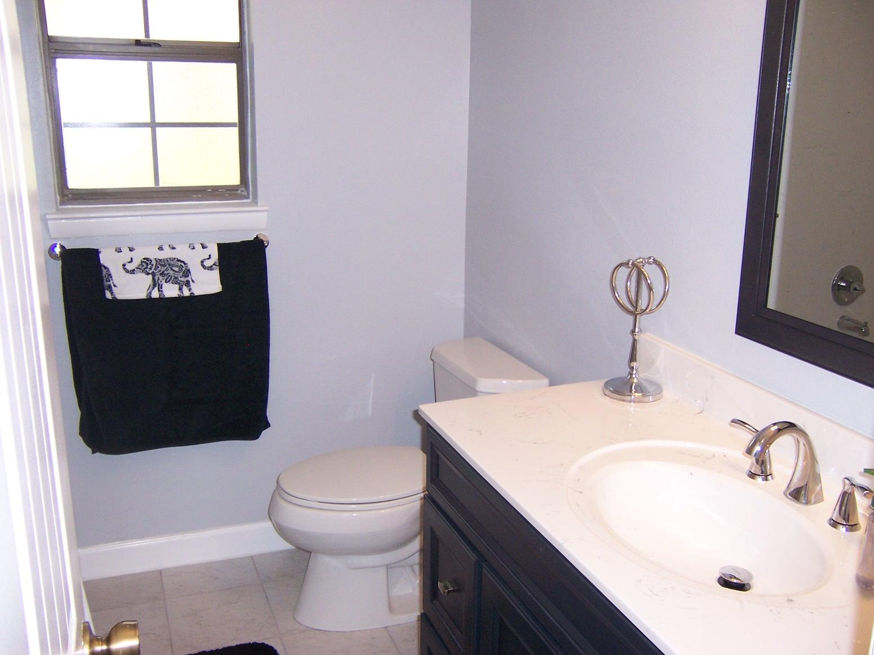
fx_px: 833
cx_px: 437
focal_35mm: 33
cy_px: 328
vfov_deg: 42.9
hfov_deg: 55.4
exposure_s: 1/60
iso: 140
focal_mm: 5.5
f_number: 2.8
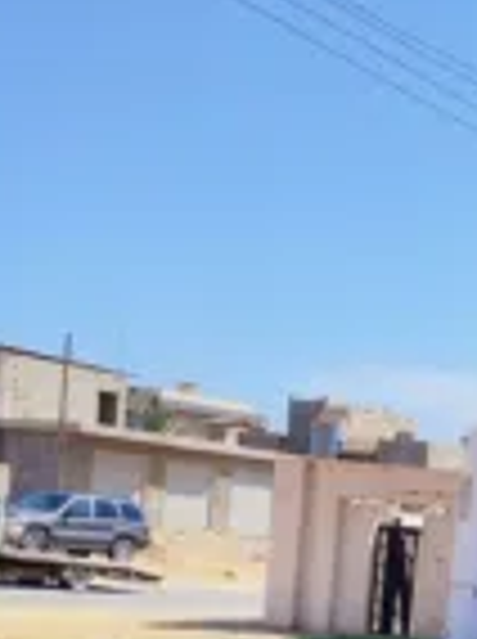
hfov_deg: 21.4
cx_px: 518
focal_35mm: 65
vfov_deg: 27.7
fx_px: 1198
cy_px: 670
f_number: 1.9
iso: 100
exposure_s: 1/1302
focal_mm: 5.52
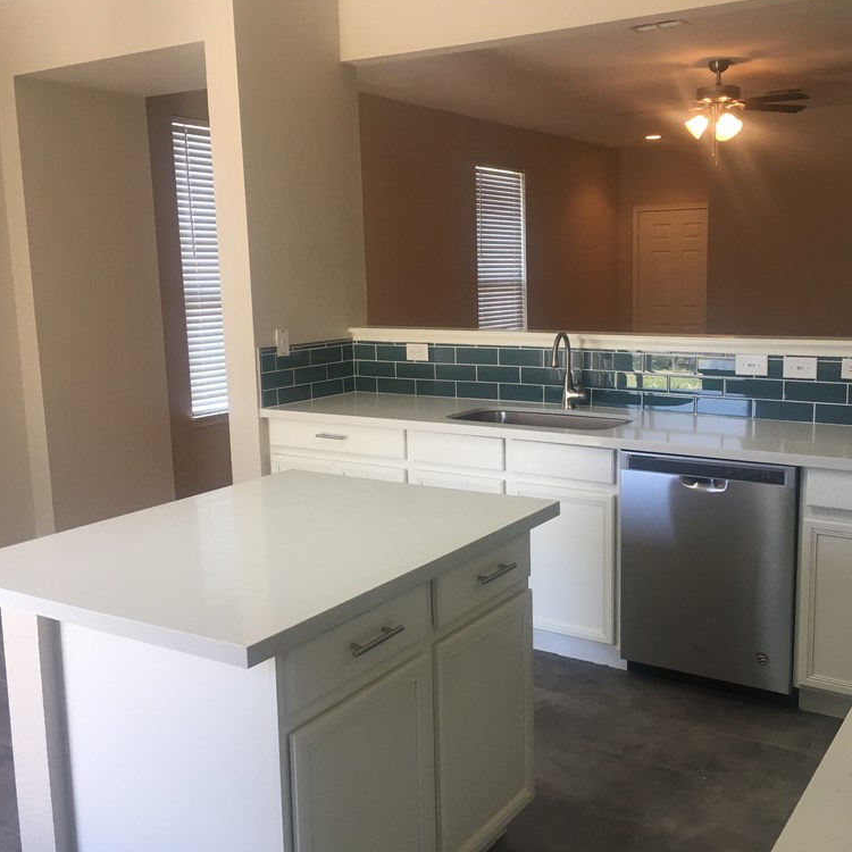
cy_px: 425
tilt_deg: -8.9
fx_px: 975
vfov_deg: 47.2
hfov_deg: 47.1
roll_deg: +0.5
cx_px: 488
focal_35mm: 35
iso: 25
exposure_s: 1/40
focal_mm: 4.15
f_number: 2.2
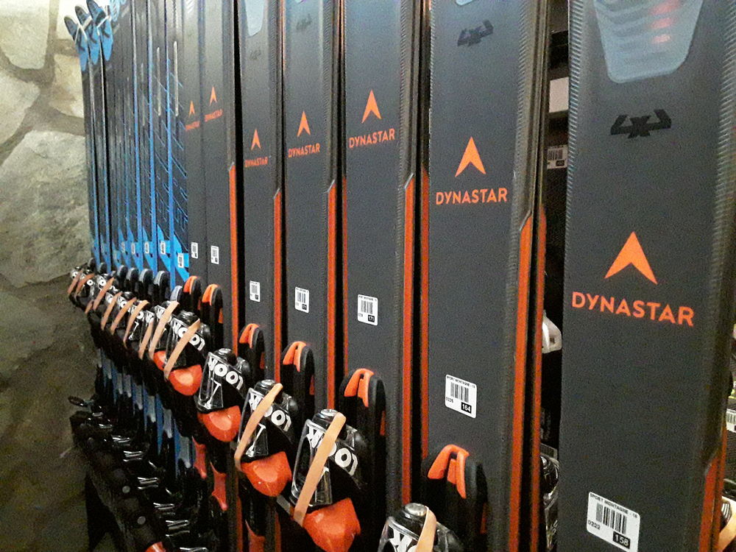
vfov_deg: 51.4
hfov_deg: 65.3
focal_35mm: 27
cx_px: 368
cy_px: 276
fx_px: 574
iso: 2000
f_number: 1.9
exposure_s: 1/17
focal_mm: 2.91
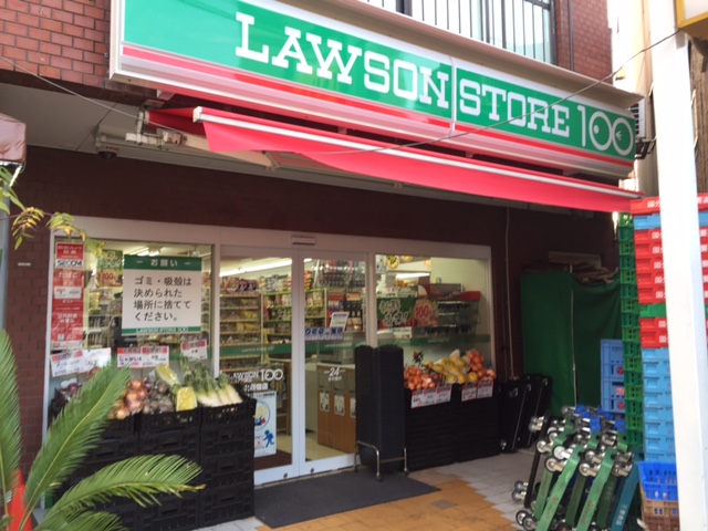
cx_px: 354
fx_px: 593
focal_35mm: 29
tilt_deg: +6.0
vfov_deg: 48.2
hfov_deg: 61.7
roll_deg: +1.2
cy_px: 266
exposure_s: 1/60
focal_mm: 4.15
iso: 40
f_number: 2.2
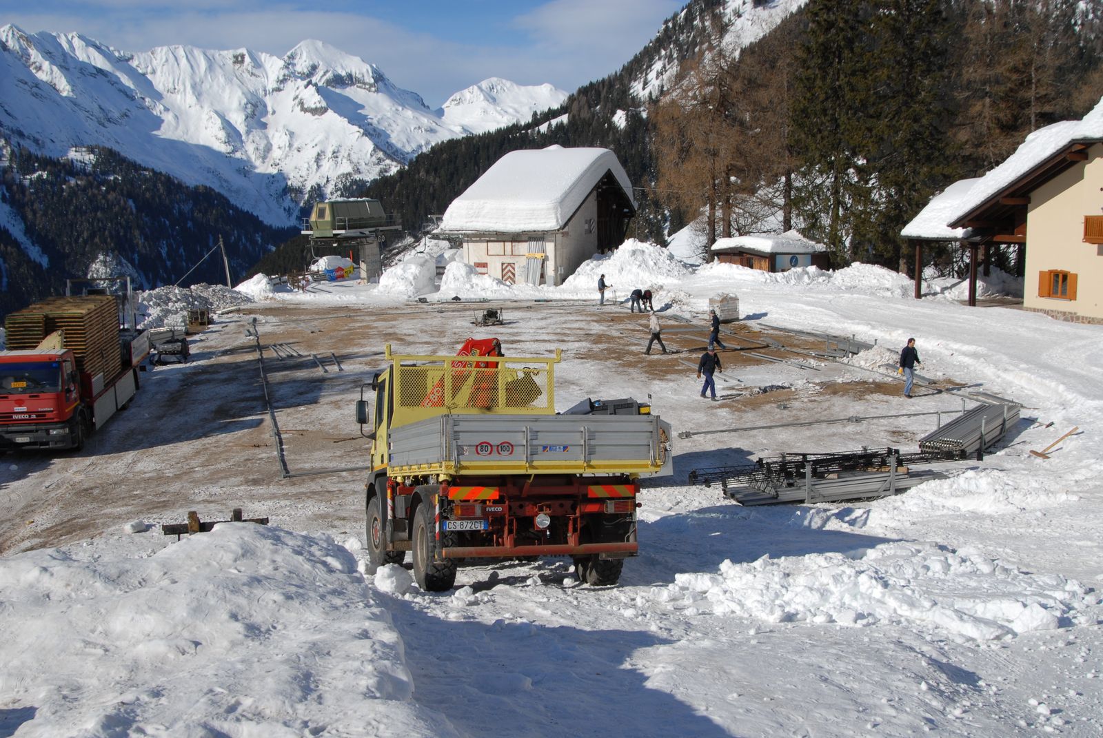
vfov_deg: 37.0
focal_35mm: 36
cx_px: 552
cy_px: 369
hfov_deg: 53.1
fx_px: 1104
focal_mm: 24
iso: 125
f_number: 10
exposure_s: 1/350
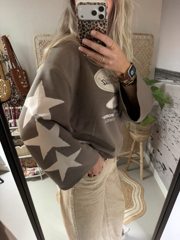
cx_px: 90
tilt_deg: -42.2
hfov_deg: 56.8
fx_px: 166
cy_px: 120
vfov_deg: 71.6
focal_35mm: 24
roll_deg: +2.6
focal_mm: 6.76
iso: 800
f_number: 1.78
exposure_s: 1/53
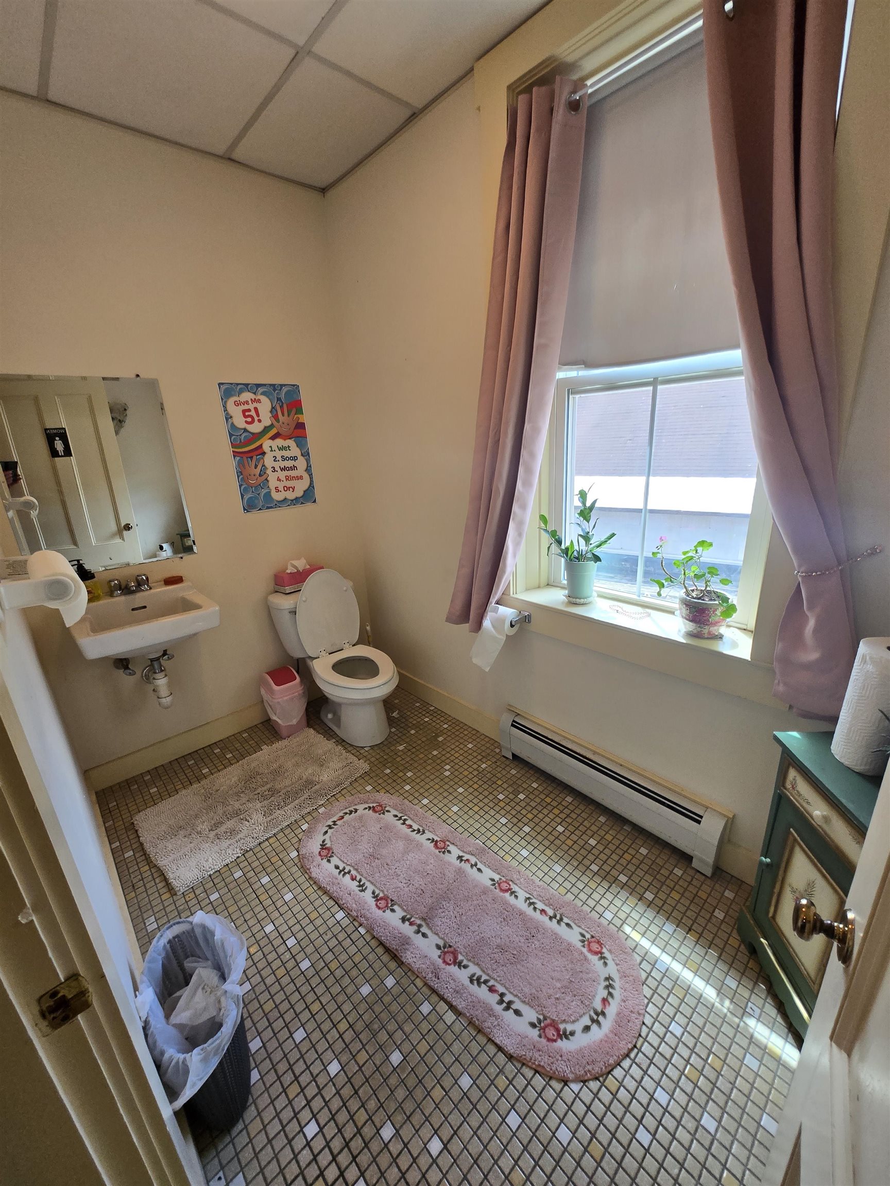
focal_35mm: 13
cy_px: 593
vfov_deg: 106.2
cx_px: 445
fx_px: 446
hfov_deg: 89.9
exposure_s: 1/60
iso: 64
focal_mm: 1.7
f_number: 2.2
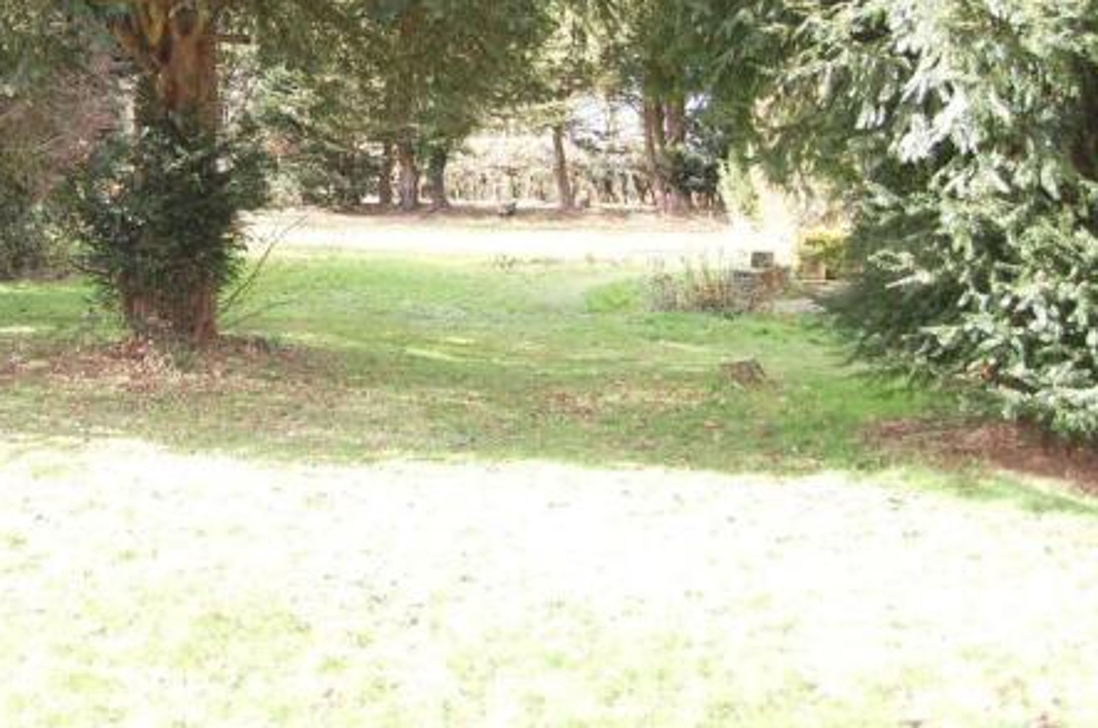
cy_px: 218
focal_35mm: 40
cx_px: 288
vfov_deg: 32.9
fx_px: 1218
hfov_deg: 46.9
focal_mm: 18
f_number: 3.5
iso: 400
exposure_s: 1/250
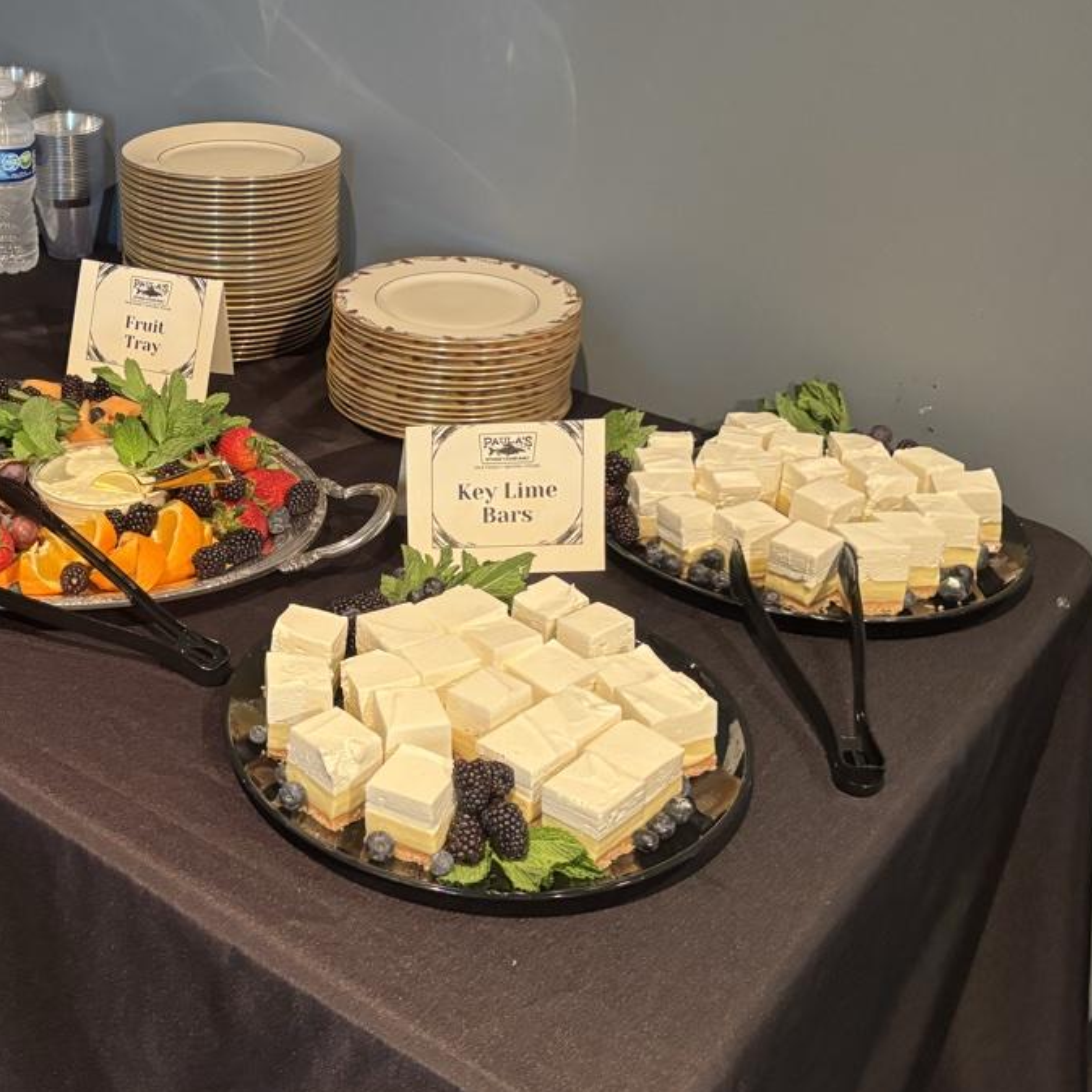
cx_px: 191
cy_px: 571
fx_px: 1463
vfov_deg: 40.9
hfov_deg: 39.1
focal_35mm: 41
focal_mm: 5.96
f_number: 1.6
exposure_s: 1/40
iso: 400
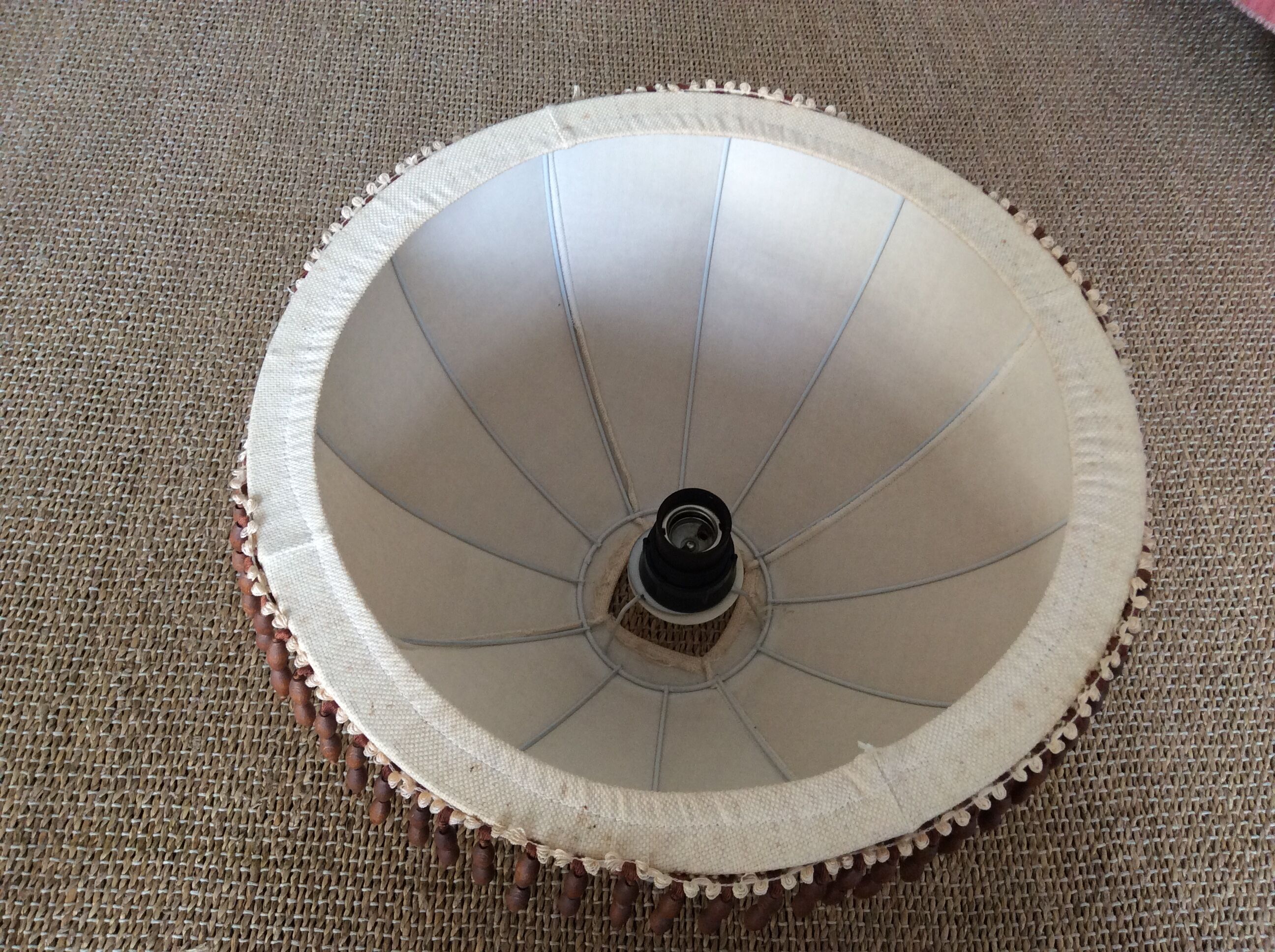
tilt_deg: -56.4
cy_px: 476
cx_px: 638
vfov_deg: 44.1
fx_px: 1177
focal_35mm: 32
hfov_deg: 56.9
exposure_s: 1/25
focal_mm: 3.3
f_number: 2.4
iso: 64
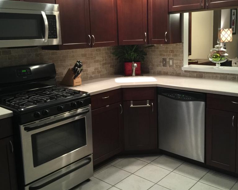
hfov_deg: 47.9
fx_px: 268
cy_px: 79
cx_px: 124
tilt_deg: -8.4
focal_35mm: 38
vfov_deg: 39.0
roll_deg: +1.8
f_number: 2.2
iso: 125
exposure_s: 1/15
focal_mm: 4.15
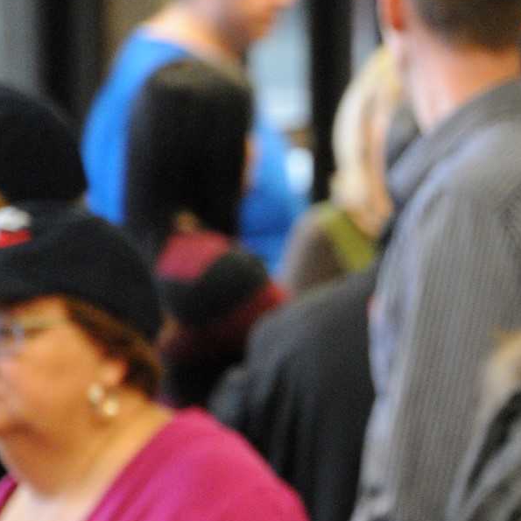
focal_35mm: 365
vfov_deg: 4.8
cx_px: 582
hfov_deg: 4.8
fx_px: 6218
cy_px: 292
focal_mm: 105
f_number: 5.6
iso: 2800
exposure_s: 1/30
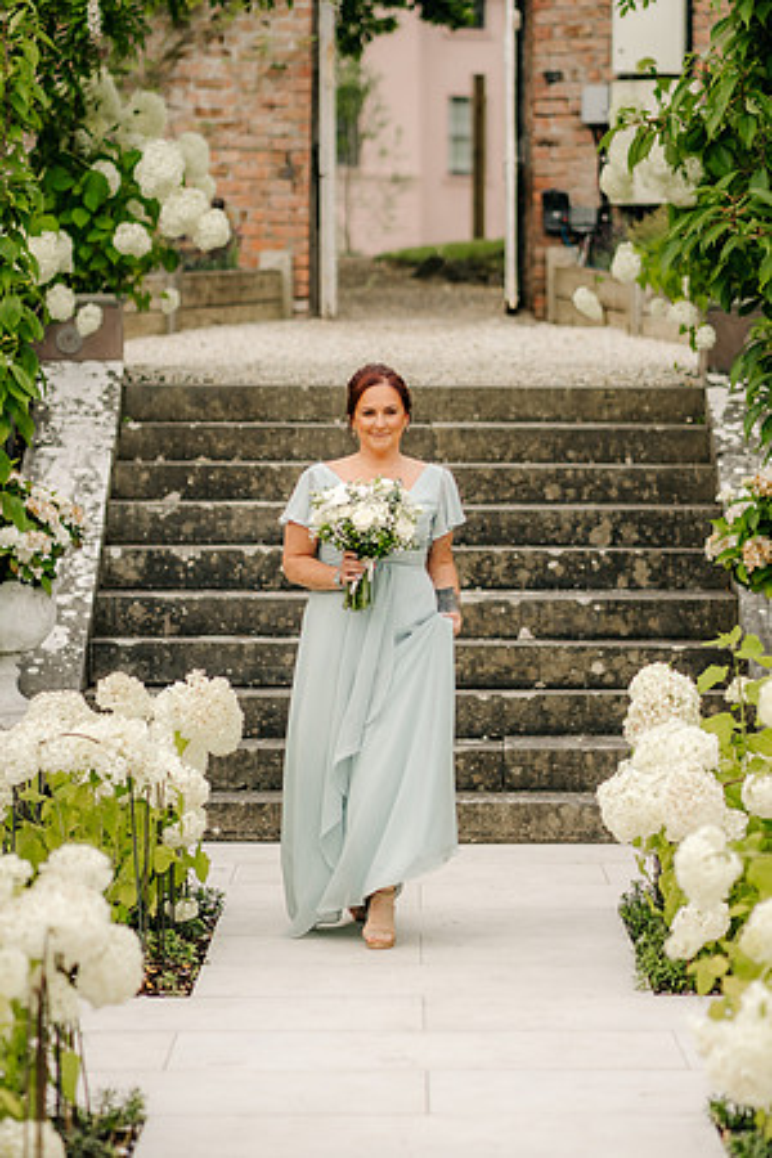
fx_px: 4085
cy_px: 579
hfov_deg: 10.8
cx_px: 386
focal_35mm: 127
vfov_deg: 16.1
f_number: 2
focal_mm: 85
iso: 100
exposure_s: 1/2500
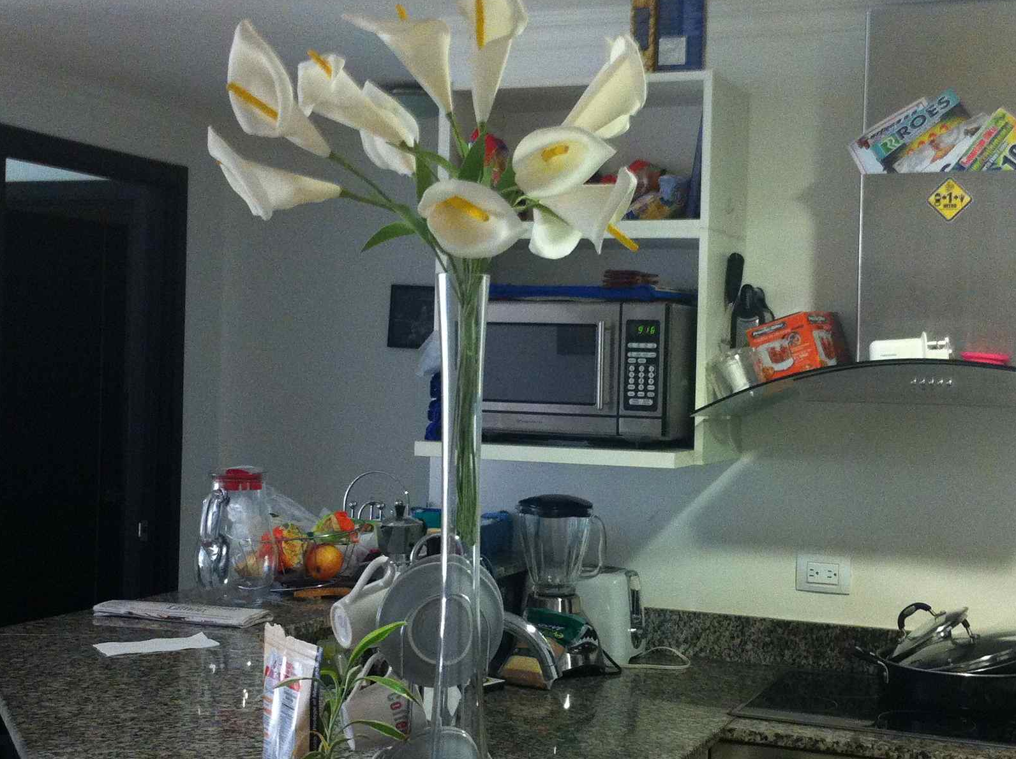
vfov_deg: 25.6
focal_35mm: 57
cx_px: 548
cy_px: 408
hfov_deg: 33.8
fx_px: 1670
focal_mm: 3.85
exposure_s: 1/15
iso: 250
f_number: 2.8
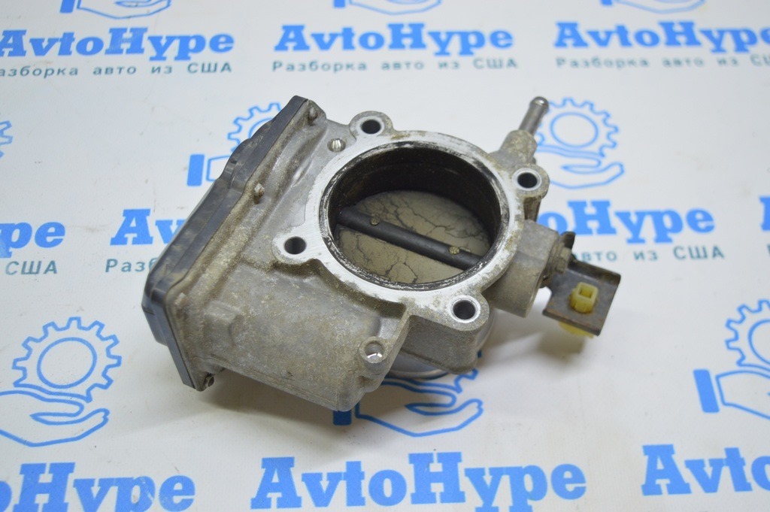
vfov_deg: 29.8
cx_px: 385
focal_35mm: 45
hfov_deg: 43.6
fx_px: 962
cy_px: 256
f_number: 4.2
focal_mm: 30
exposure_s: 1/50
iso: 400
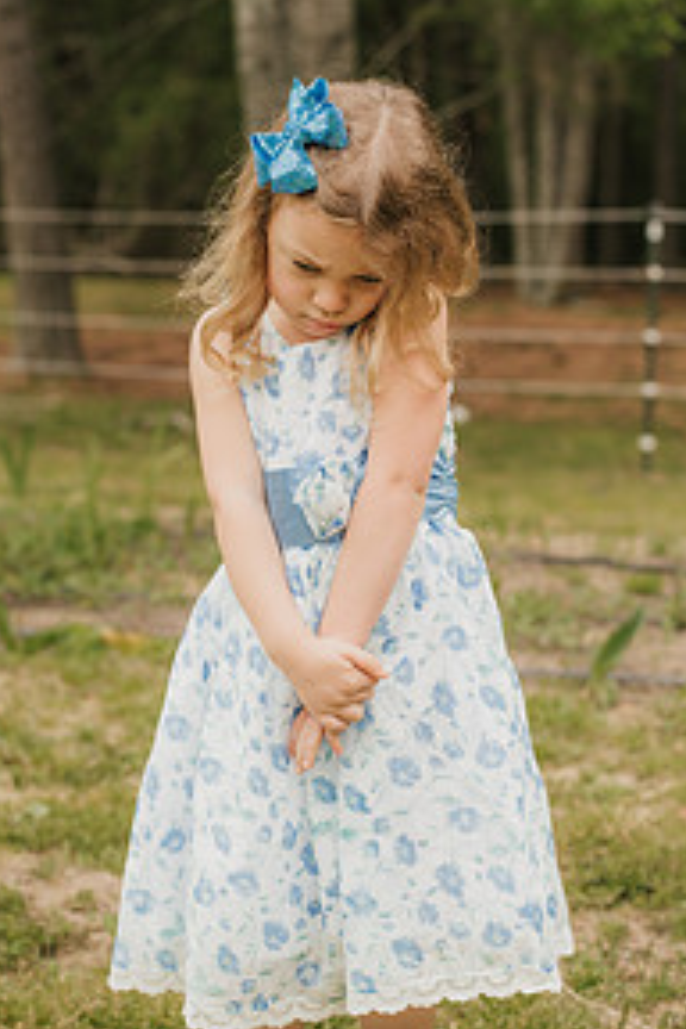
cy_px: 511
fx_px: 2229
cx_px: 343
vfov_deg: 26.0
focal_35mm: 78
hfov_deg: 17.5
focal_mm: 50
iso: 100
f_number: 2.8
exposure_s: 1/200
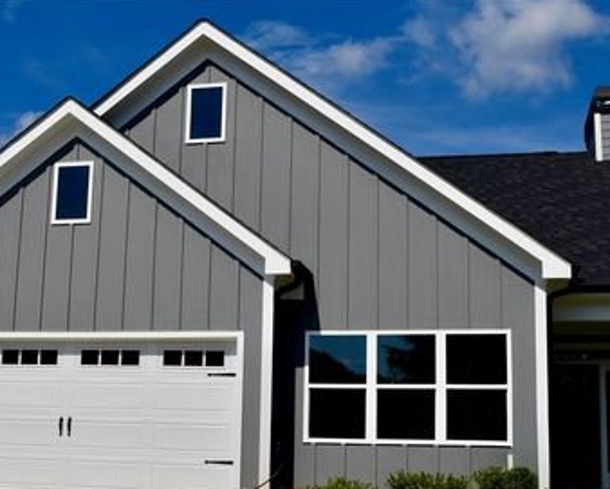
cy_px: 295
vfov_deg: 34.8
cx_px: 283
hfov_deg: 42.8
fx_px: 777
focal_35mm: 43
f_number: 11
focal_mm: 21
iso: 100
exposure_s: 1/500
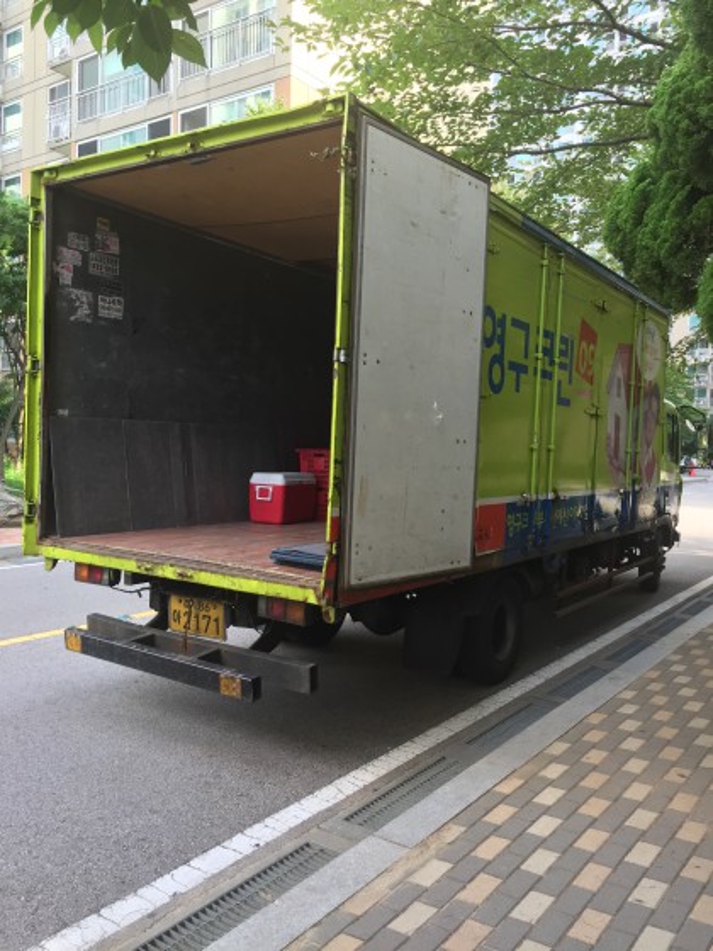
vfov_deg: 61.7
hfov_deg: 48.2
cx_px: 356
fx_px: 796
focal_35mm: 29
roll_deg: -0.5
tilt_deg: -2.6
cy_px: 476
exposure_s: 1/120
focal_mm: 4.15
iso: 50
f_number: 2.2
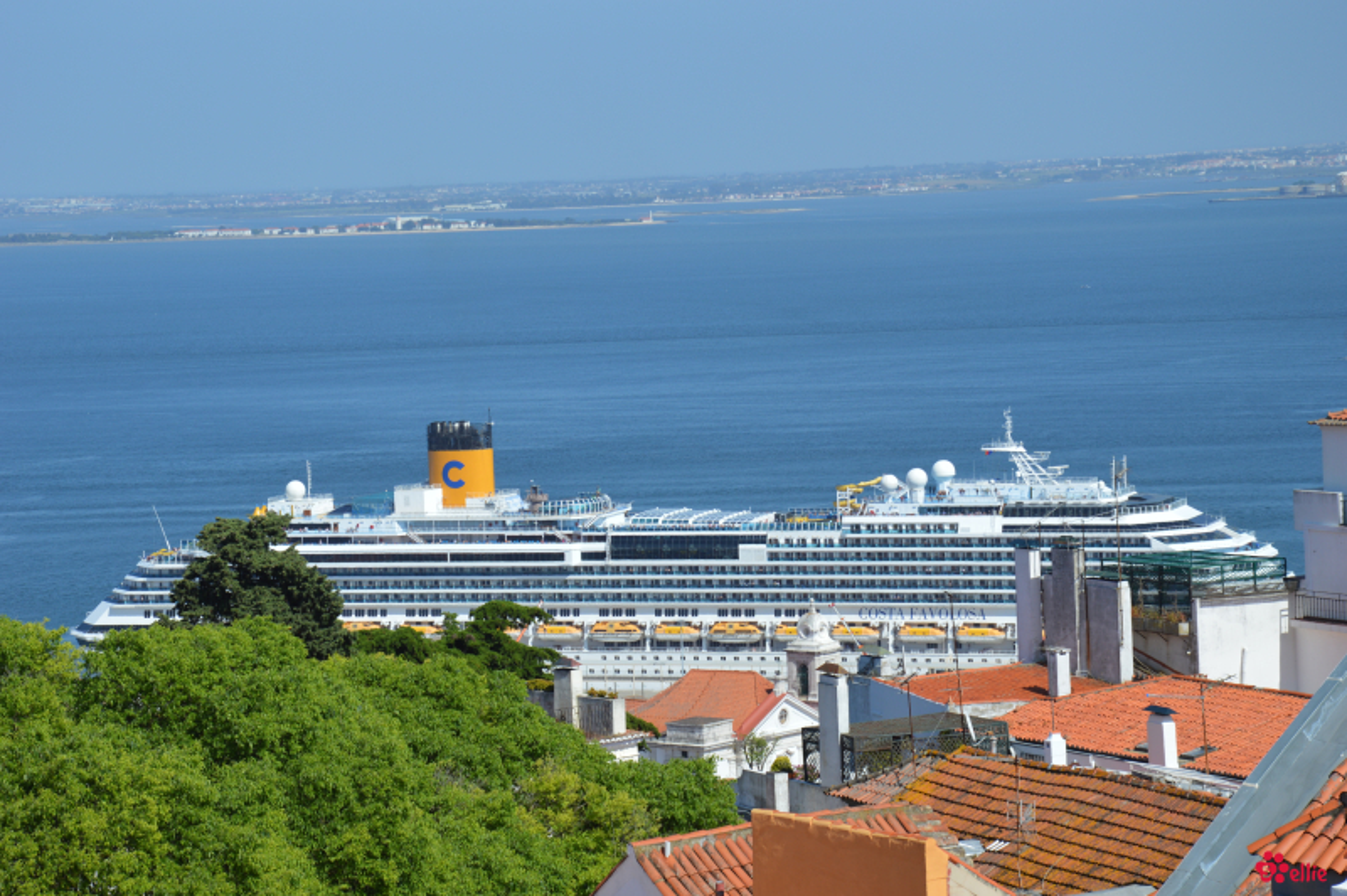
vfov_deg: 12.2
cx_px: 674
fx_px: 4206
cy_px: 448
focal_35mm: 112
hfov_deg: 18.2
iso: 100
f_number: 9
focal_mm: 75
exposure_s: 1/320
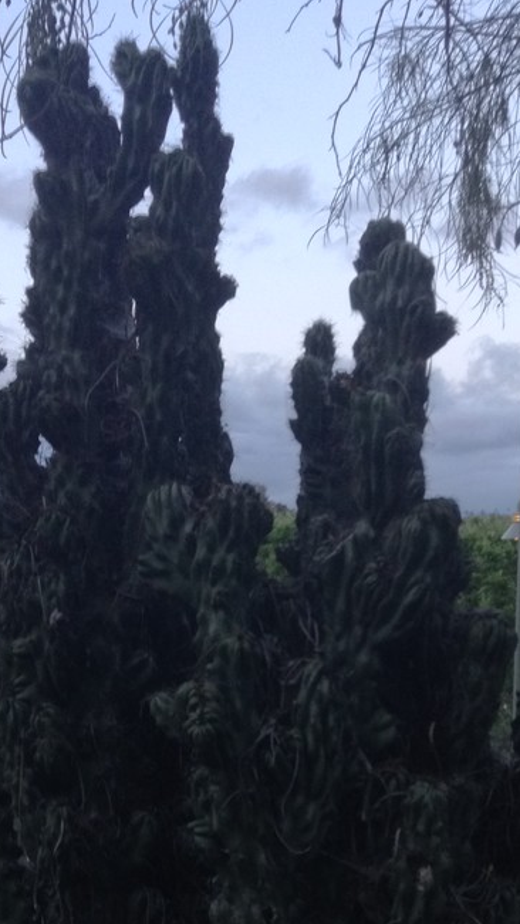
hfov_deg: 22.6
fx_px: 1298
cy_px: 655
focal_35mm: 53
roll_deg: -0.4
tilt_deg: -5.5
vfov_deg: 38.5
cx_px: 205
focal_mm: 3.3
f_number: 2.4
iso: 125
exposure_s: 1/25
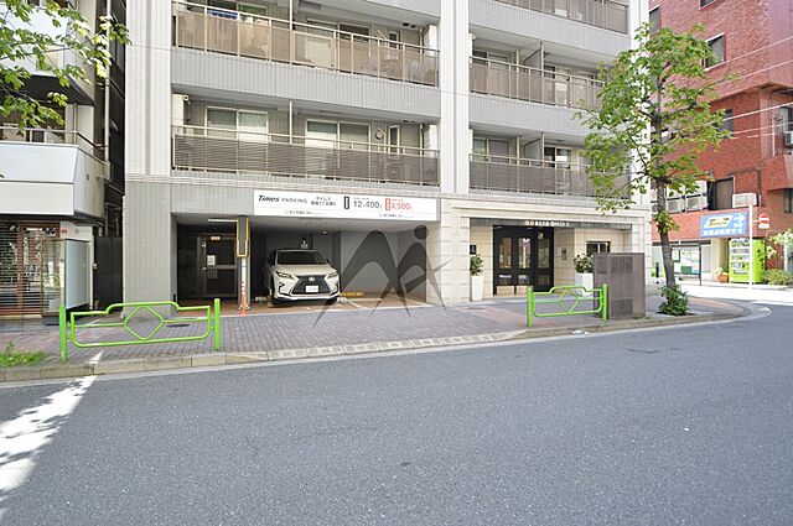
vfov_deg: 67.2
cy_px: 263
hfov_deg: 90.1
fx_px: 396
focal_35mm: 18
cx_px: 396
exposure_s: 1/160
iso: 200
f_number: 4.5
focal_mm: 12
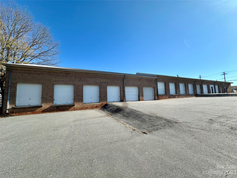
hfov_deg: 102.1
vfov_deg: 85.7
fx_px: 96
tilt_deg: +5.9
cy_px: 89
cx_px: 118
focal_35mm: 14
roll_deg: +1.2
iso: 40
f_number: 2.2
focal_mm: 2.22
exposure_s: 1/1383
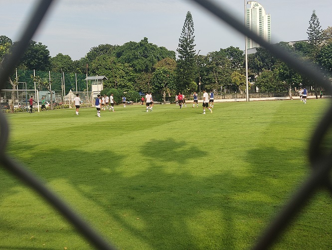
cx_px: 166
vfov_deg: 33.6
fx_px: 413
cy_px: 125
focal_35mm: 43
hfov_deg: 43.8
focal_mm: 4.71
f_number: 1.79
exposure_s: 1/826
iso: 50
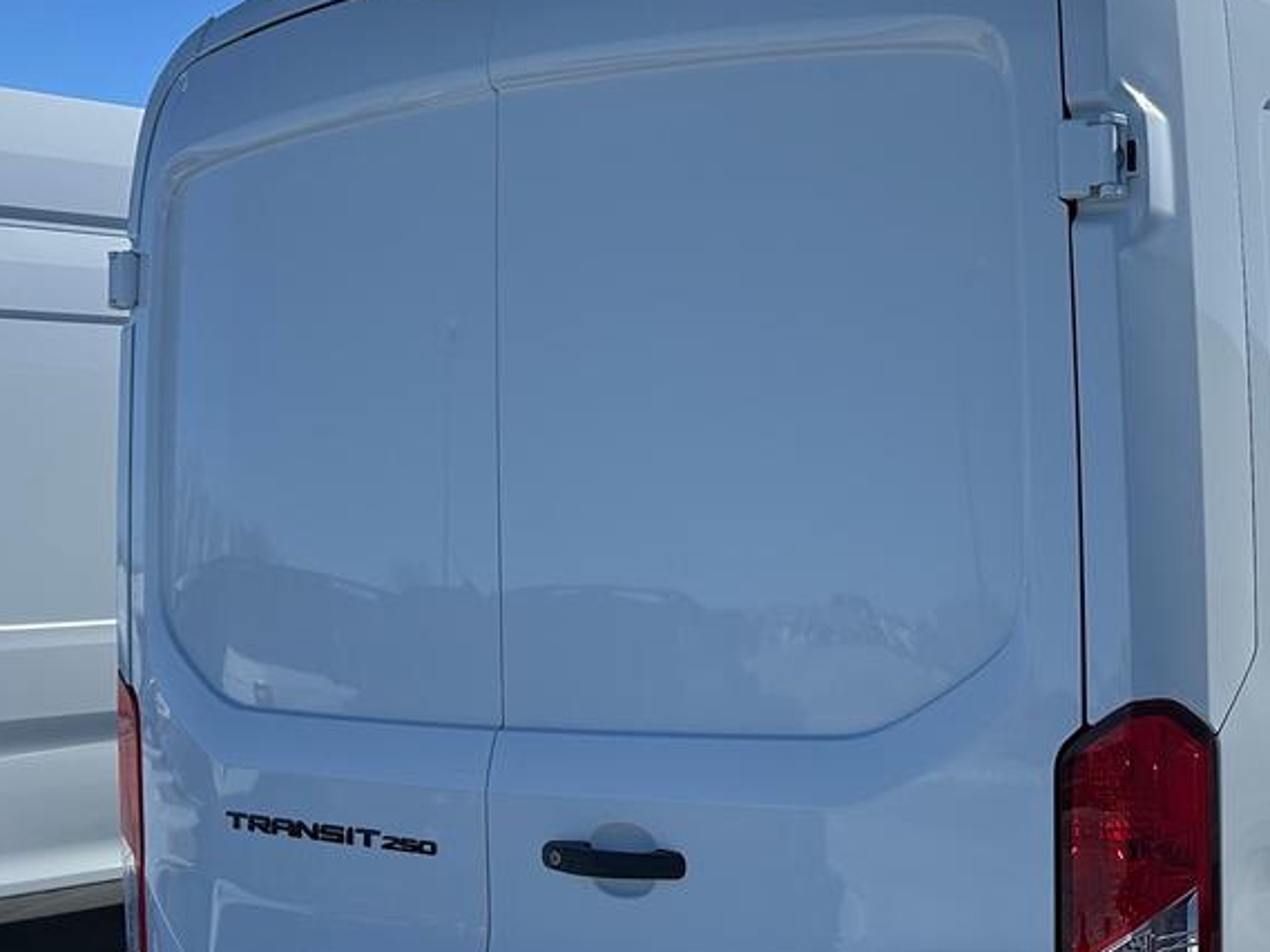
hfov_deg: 34.0
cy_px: 680
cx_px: 1098
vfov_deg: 26.8
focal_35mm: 54
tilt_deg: -5.5
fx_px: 1982
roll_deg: +1.4
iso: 80
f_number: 1.78
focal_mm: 6.86
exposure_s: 1/10753
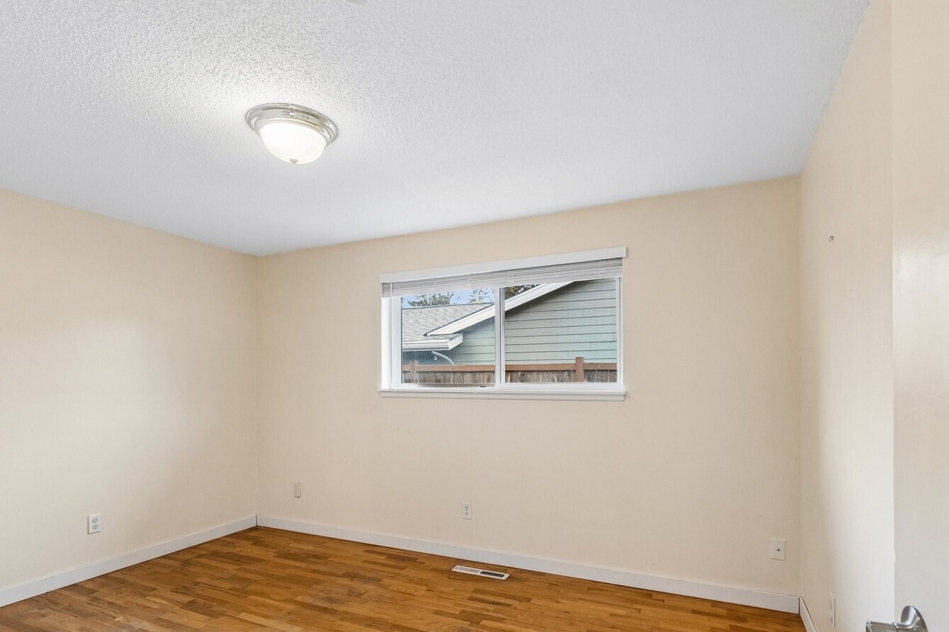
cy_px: 387
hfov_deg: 86.9
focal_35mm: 19
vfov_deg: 63.8
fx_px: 501
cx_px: 488
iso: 250
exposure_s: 1/4
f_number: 9
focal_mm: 10
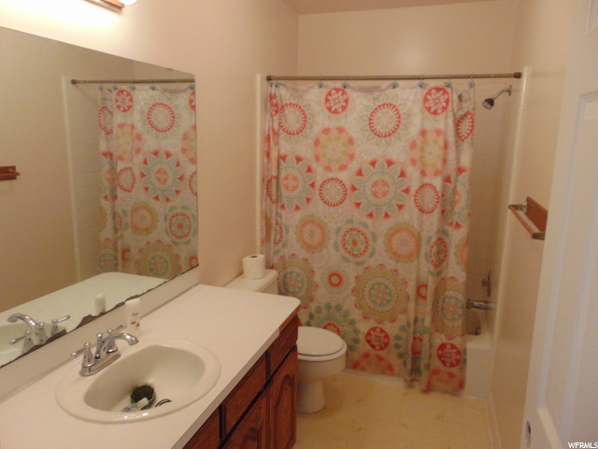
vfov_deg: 54.9
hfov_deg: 69.4
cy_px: 224
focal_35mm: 25
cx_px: 299
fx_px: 432
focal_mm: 4.5
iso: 250
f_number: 3
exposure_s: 1/30
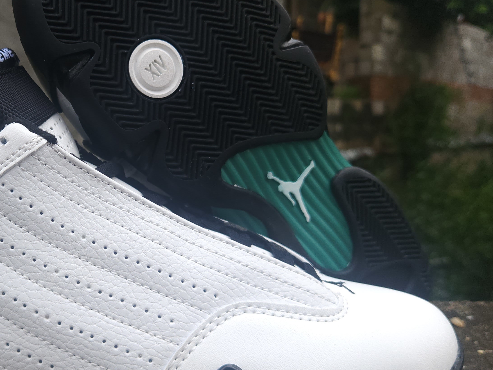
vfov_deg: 34.3
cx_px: 101
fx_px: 598
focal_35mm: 42
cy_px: 209
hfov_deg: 42.8
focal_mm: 5.4
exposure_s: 1/290
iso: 50
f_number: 1.8
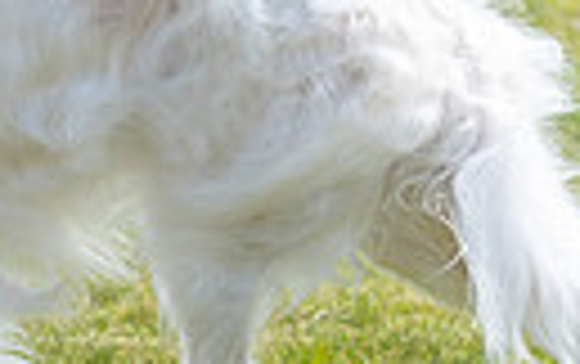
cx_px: -200
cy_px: -175
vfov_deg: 2.6
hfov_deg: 4.1
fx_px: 7993
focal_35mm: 505
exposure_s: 1/1000
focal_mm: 93
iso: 100
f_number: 3.5
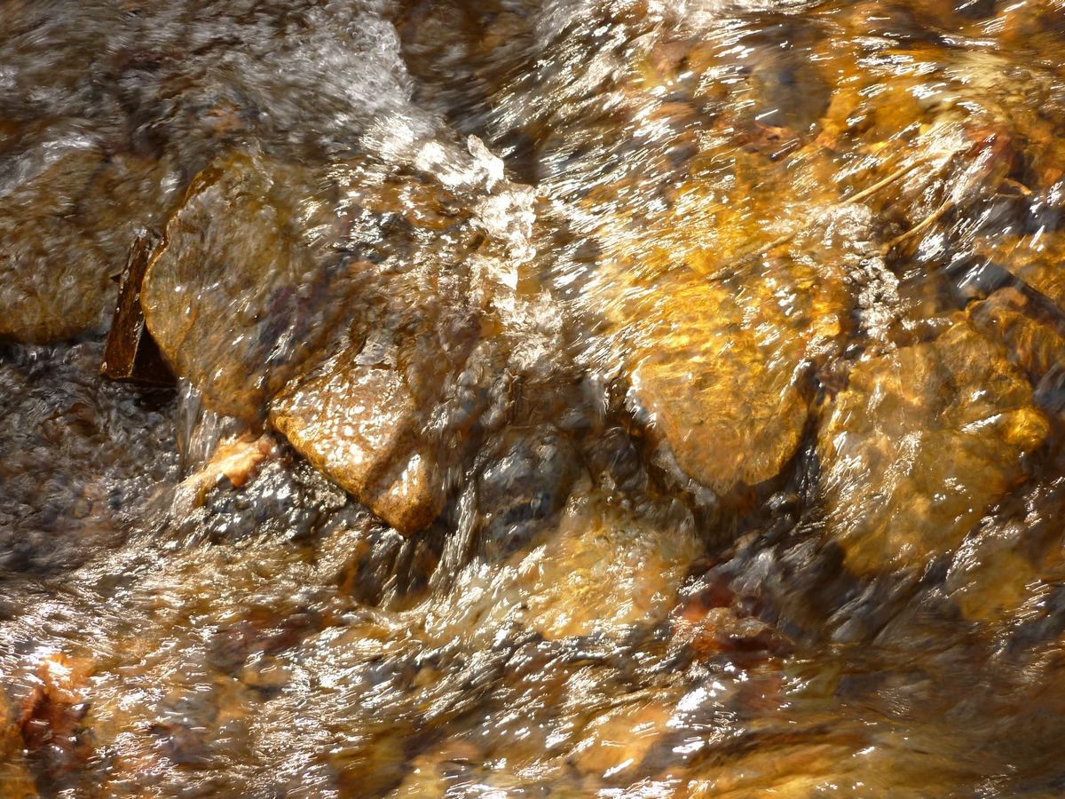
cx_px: 532
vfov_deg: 42.9
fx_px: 1015
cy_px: 400
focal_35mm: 33
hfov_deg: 55.4
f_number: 2.8
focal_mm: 5.5
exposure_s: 1/60
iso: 80
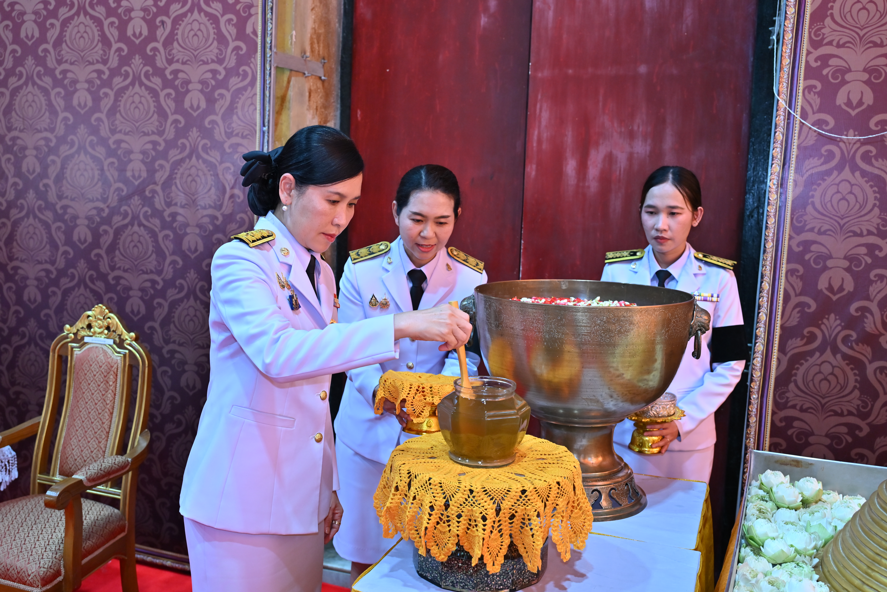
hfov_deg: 54.4
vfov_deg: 37.9
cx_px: 444
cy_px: 296
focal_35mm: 35
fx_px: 862
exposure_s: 1/200
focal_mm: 35
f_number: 4
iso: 1000
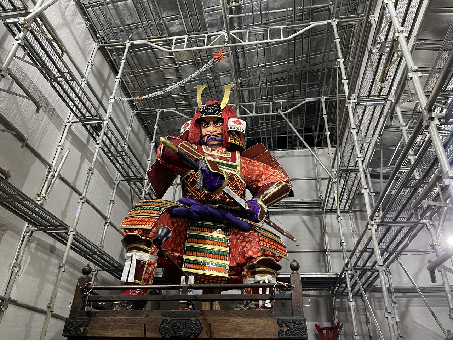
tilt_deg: +30.3
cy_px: 170
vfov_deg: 54.9
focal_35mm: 25
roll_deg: -3.0
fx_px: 327
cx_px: 226
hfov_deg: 69.4
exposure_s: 1/40
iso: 400
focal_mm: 5.1
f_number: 1.6
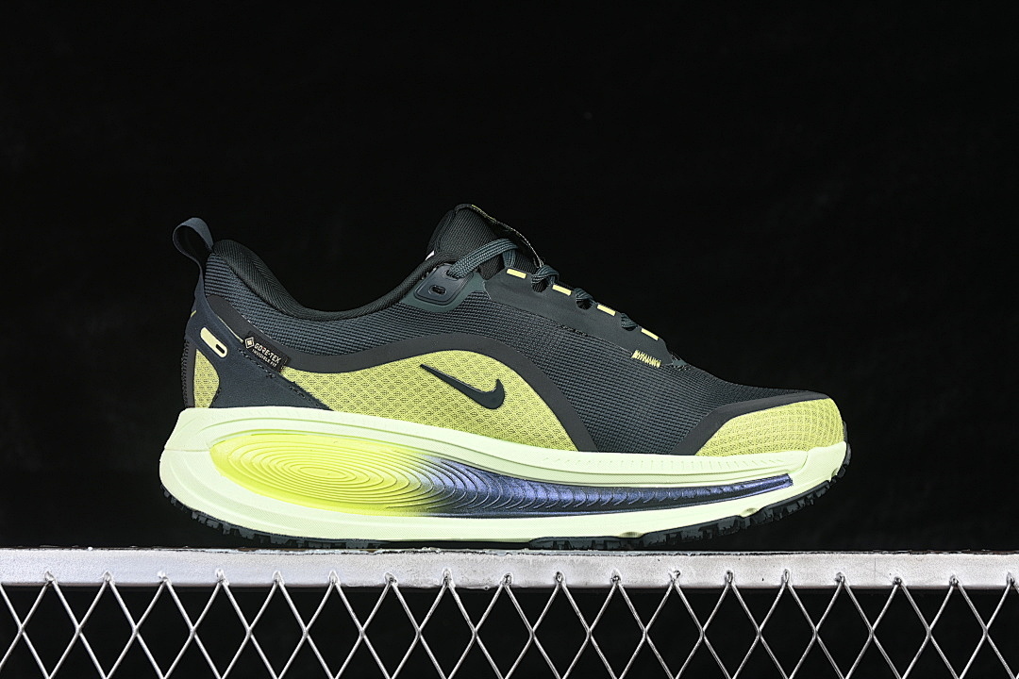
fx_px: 2123
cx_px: 510
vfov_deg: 18.2
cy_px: 340
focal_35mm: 75
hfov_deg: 27.0
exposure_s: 1/60
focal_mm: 50
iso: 160
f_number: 6.3
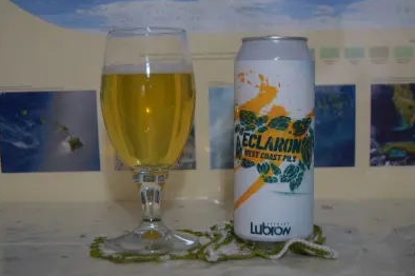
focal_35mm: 61
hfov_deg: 32.9
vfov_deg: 22.2
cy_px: 139
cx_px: 209
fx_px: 703
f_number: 5
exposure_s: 1/60
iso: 560
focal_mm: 40
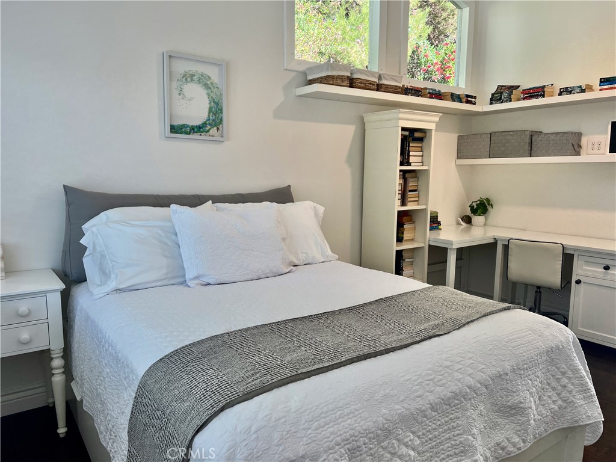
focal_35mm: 26
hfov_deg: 67.3
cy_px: 231
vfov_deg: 53.1
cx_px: 308
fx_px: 463
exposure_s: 1/120
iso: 64
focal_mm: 5.7
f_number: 1.5
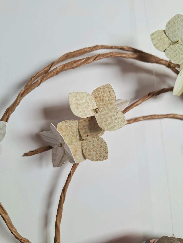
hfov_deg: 58.9
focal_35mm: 23
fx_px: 162
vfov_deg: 73.9
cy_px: 122
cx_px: 92
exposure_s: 1/100
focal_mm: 5.54
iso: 64
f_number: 1.8
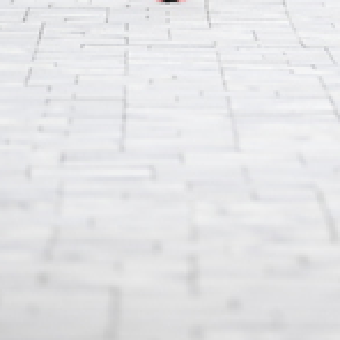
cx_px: 249
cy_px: -87
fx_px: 7023
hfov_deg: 2.8
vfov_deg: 2.8
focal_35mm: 632
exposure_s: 1/1000
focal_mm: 200
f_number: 2.8
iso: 1600
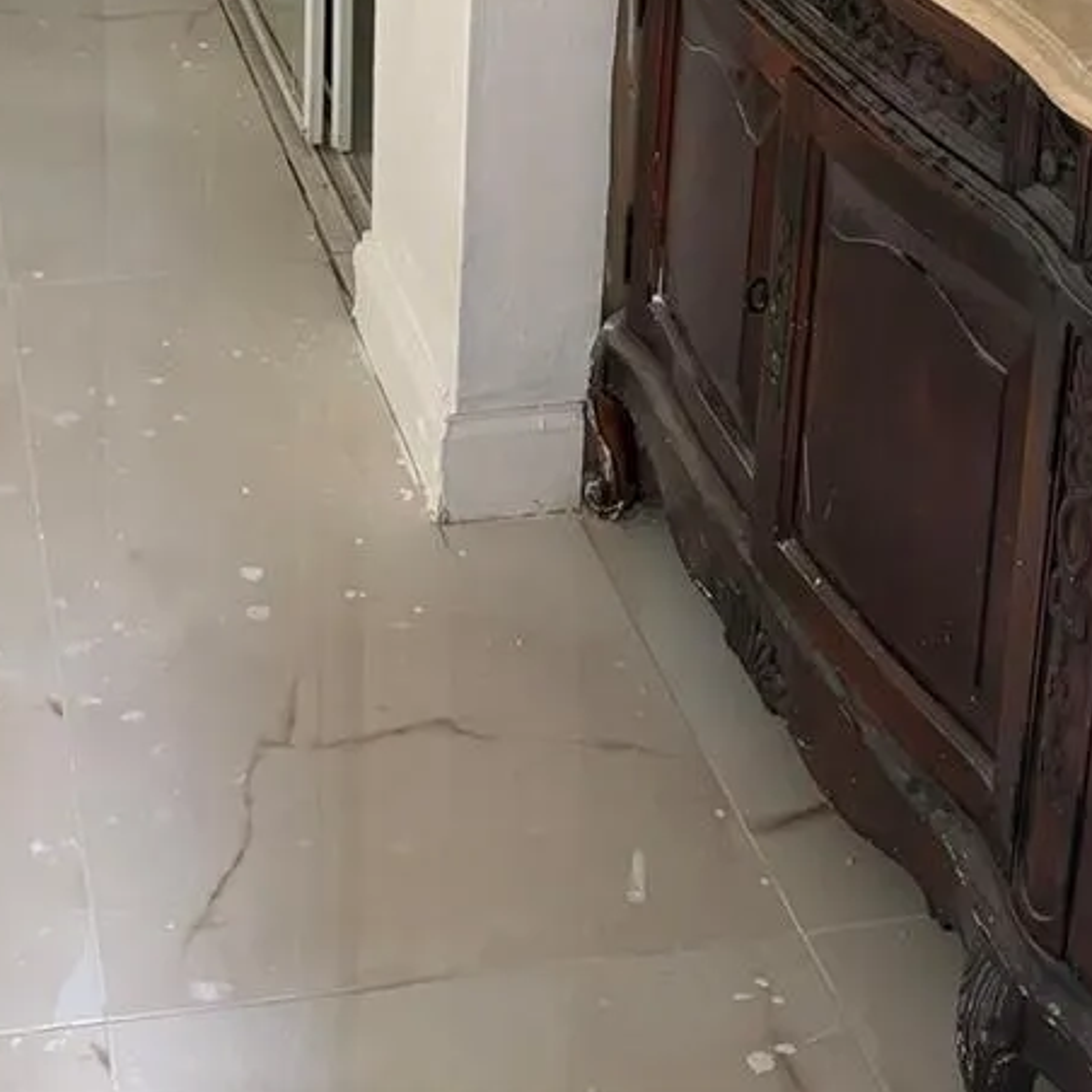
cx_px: 203
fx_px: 2177
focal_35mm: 61
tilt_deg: -11.3
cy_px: -350
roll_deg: -0.4
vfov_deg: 24.4
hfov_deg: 27.5
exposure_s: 1/60
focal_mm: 5.96
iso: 160
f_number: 1.6
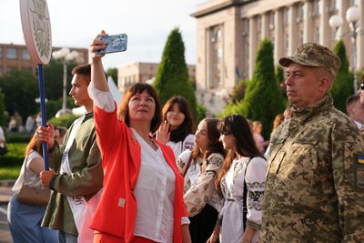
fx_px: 708
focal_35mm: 70
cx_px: 182
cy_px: 122
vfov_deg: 19.5
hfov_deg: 28.8
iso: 80
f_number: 4.5
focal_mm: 70
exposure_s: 1/200
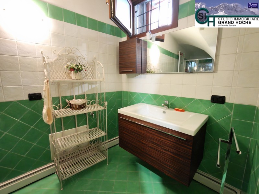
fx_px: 120
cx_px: 130
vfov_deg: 78.1
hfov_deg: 94.5
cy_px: 97
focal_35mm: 16
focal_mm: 1.96
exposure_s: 1/10
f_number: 2.2
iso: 800
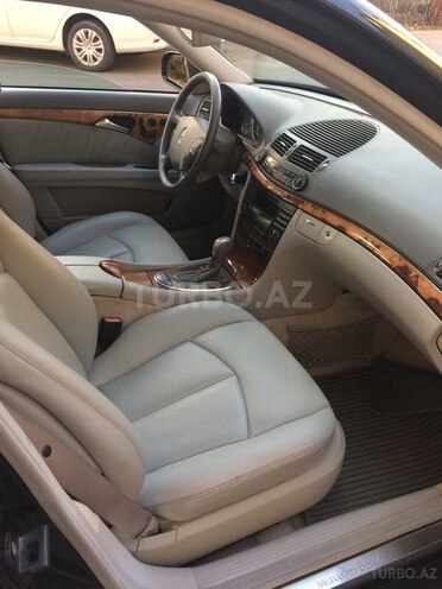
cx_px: 221
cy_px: 294
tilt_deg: -33.1
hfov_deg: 48.2
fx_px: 494
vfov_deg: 61.7
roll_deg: -3.6
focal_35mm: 29
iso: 40
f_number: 2.2
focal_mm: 4.15
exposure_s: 1/33
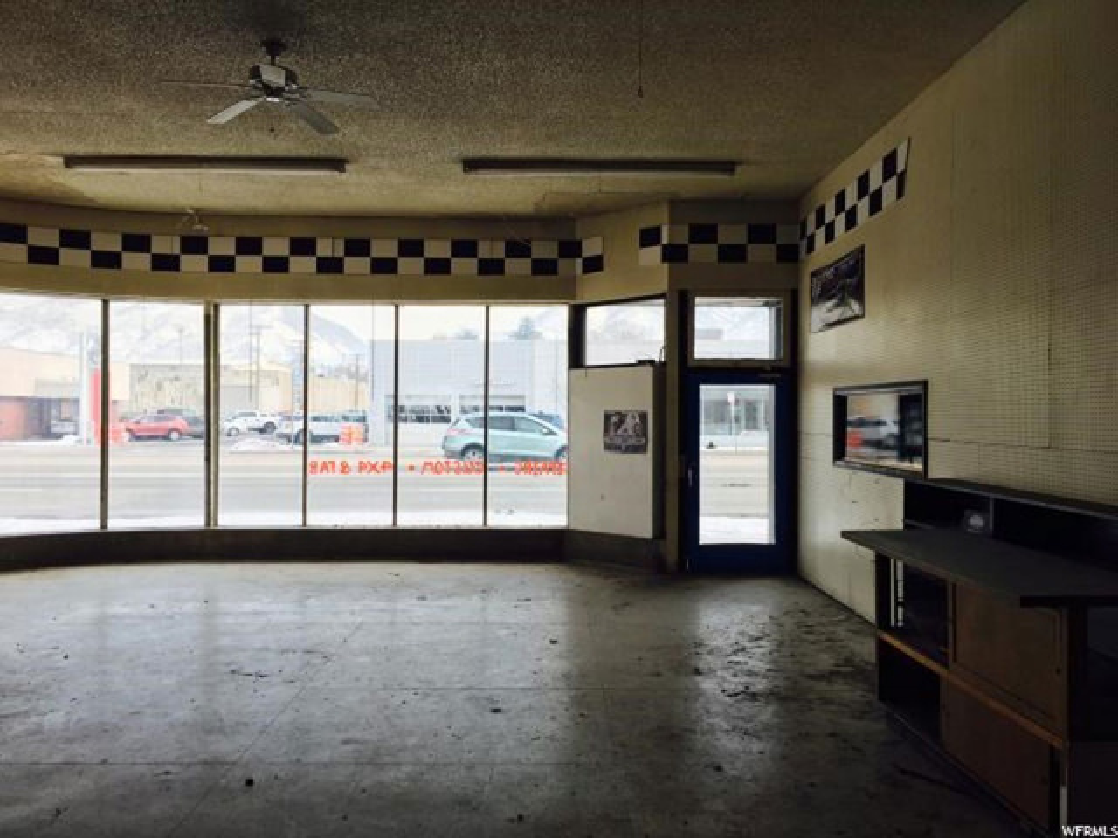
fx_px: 937
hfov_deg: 61.7
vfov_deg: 48.2
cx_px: 559
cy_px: 419
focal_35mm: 29
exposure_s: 1/392
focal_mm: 4.15
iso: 25
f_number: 2.2
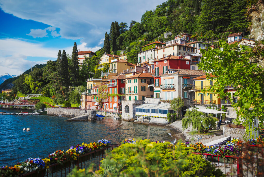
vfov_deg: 37.9
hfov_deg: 54.4
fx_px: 257
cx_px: 132
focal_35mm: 35
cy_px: 88
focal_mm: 35
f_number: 4
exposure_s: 1/1000
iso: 100
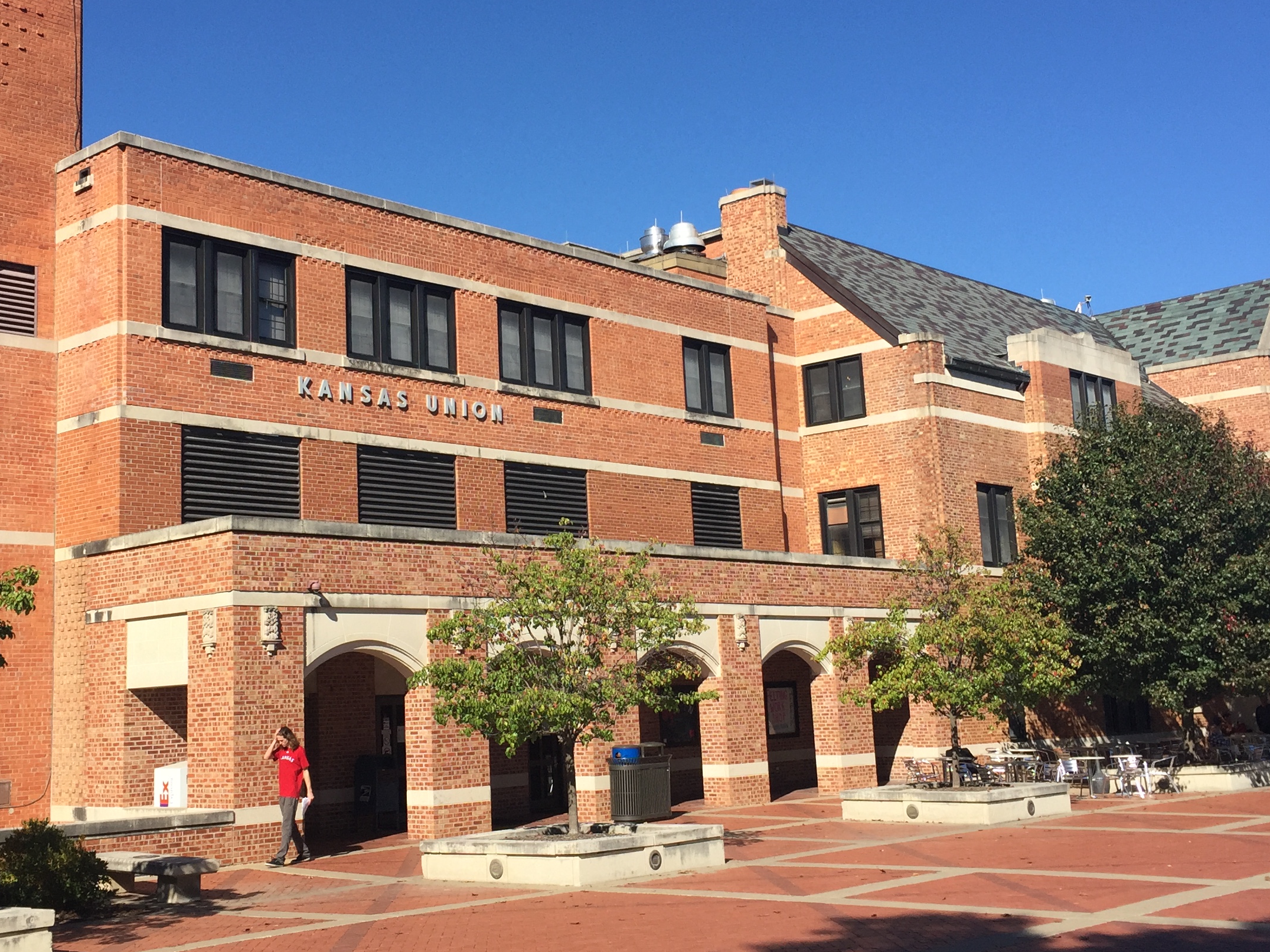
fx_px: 1614
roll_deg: +0.2
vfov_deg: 32.9
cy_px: 435
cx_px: 569
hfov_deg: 42.9
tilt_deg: +10.9
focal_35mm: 44
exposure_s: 1/2083
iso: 32
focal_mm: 4.15
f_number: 2.2
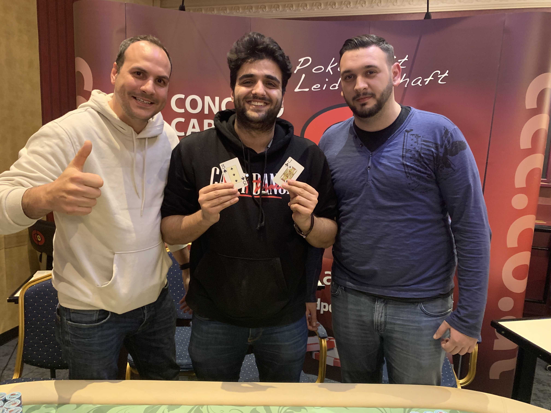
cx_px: 276
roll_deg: -0.7
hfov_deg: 67.3
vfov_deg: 53.1
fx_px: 414
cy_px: 206
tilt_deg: -9.2
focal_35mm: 26
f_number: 1.8
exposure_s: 1/25
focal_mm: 4.25
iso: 640
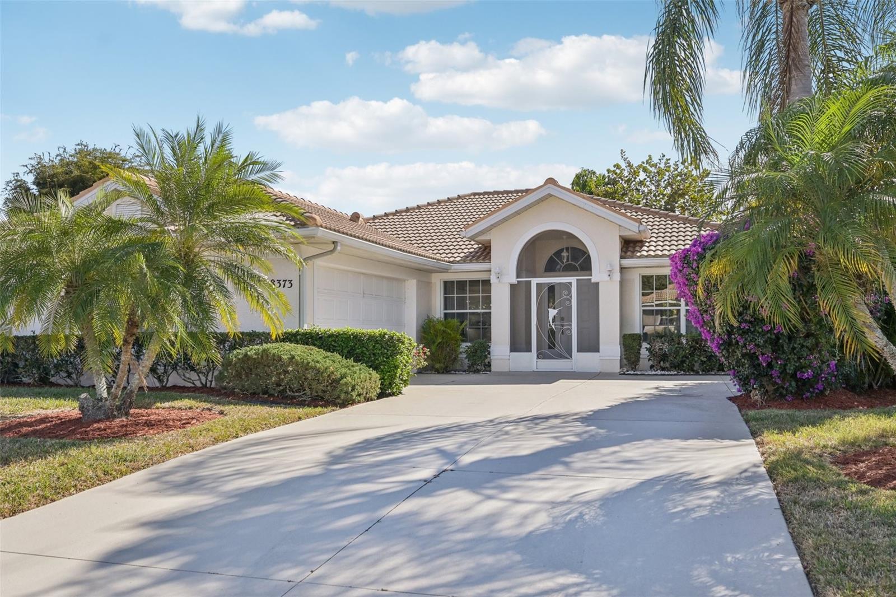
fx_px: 746
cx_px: 448
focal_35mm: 30
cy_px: 298
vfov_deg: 43.6
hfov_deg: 61.9
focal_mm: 30
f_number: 8
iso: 400
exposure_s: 1/1250
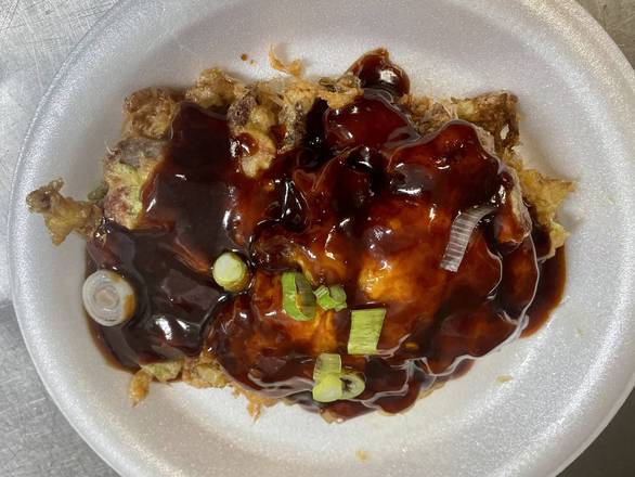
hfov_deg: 67.3
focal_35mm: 26
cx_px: 318
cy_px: 238
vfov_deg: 53.1
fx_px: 477
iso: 100
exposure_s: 1/120
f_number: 1.6
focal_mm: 4.2
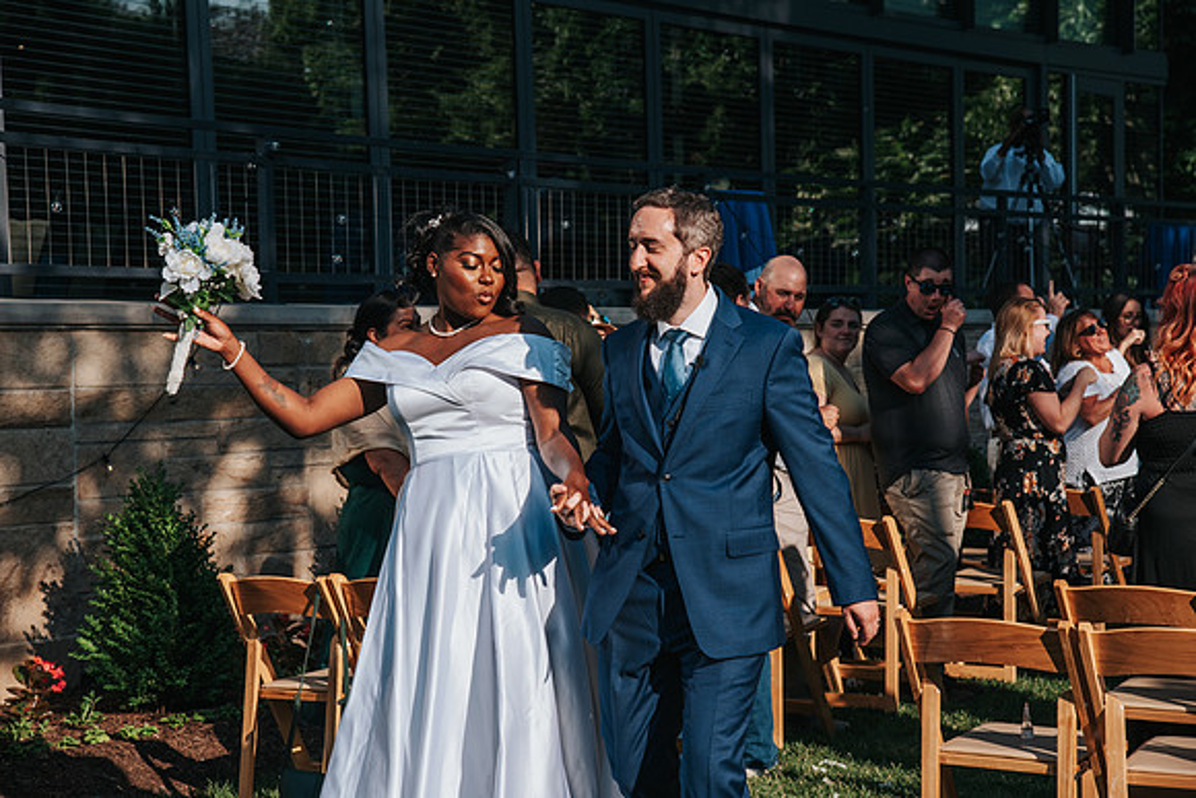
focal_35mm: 85
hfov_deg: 23.9
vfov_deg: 16.1
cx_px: 598
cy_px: 399
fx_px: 2824
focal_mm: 85
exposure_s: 1/640
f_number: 6.3
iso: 200
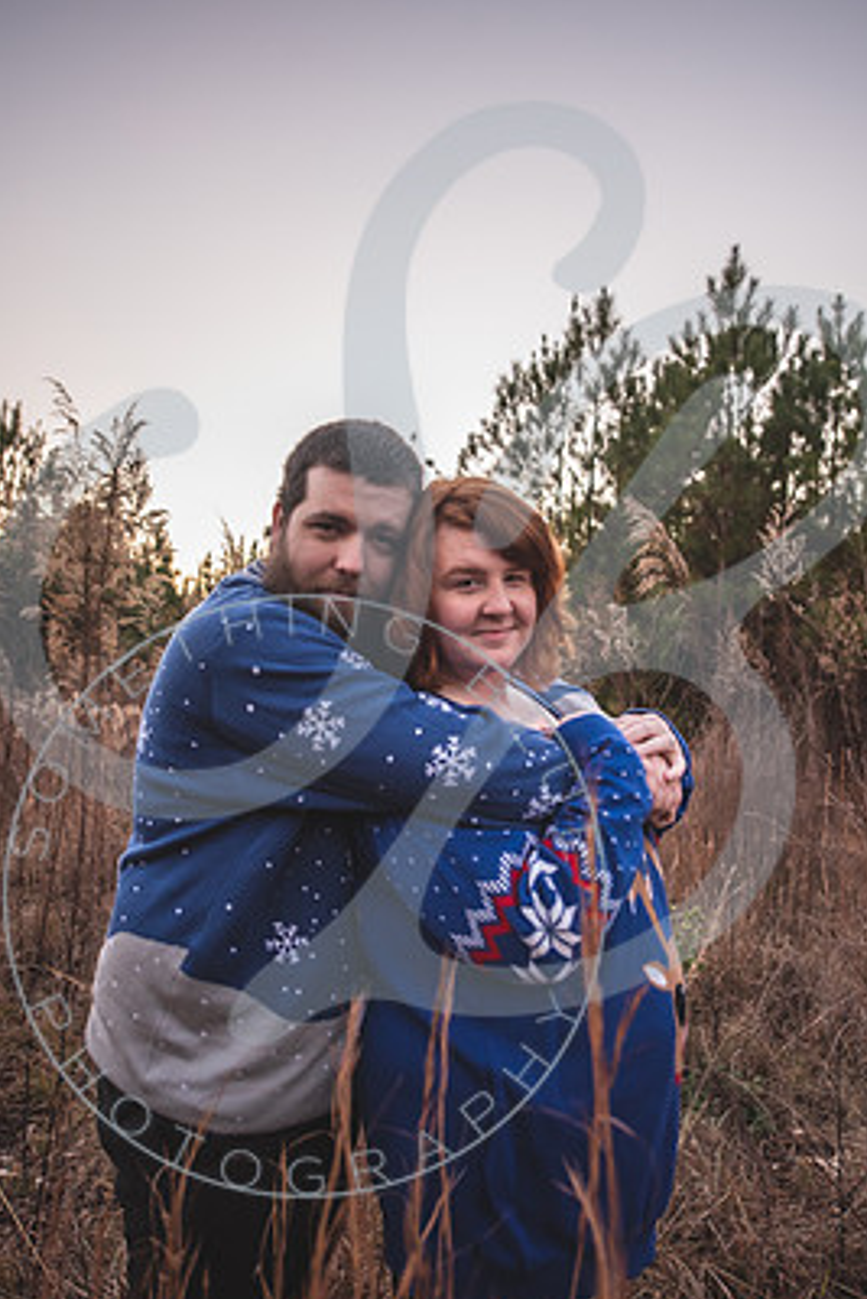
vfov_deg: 67.4
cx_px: 451
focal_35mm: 27
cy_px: 650
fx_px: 974
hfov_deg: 48.0
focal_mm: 24
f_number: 2.8
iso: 500
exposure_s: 1/320
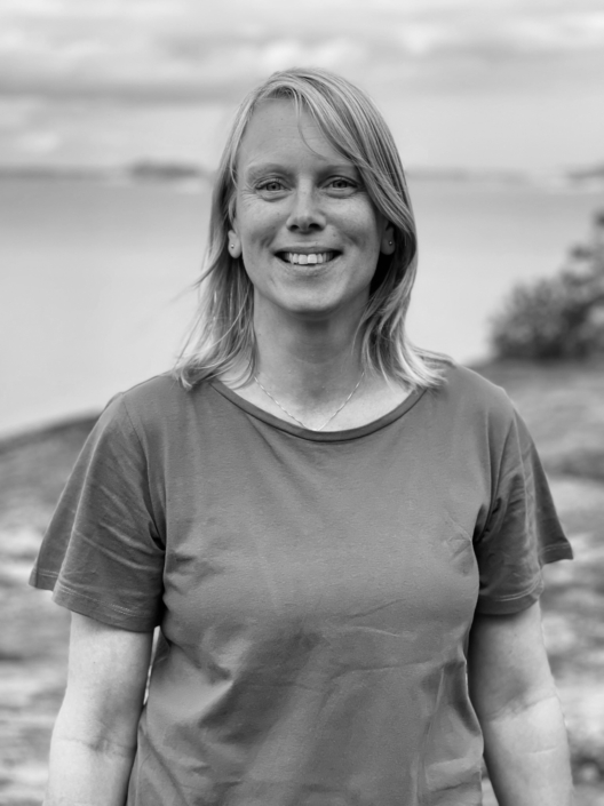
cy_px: 403
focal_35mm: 64
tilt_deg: -9.4
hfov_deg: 22.9
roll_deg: -0.4
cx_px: 302
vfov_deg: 30.3
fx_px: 1490
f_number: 2.2
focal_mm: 7.5
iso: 32
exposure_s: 1/608
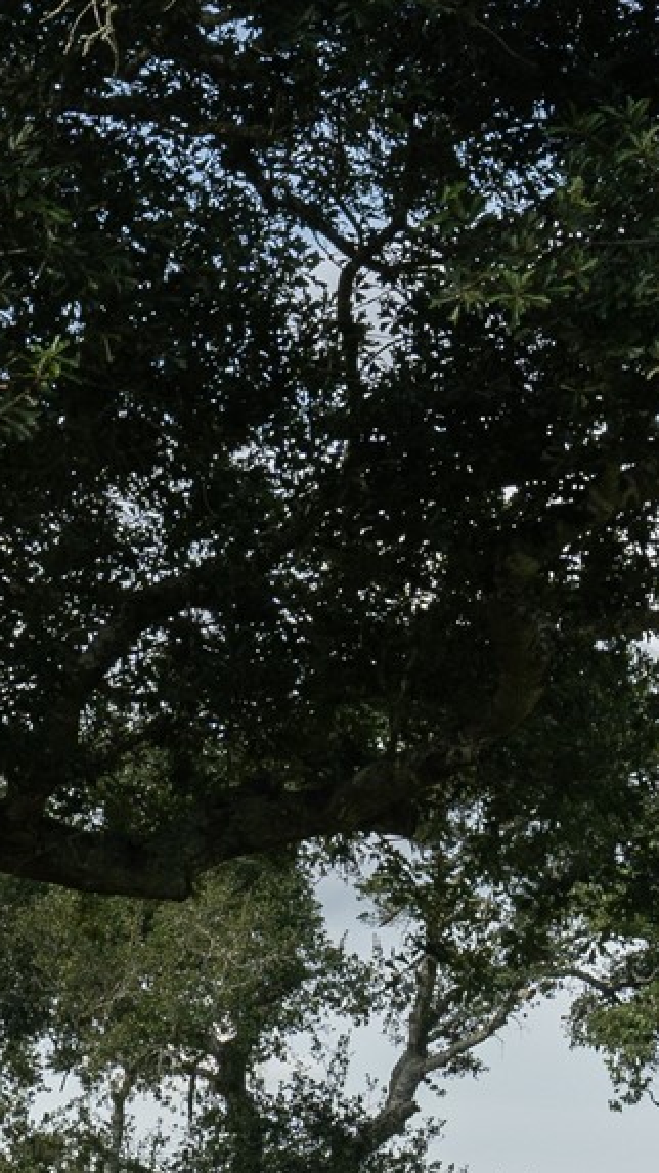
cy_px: 1054
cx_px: -987
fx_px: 4446
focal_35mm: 143
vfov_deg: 14.9
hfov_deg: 7.8
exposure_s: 1/125
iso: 200
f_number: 11
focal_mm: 24
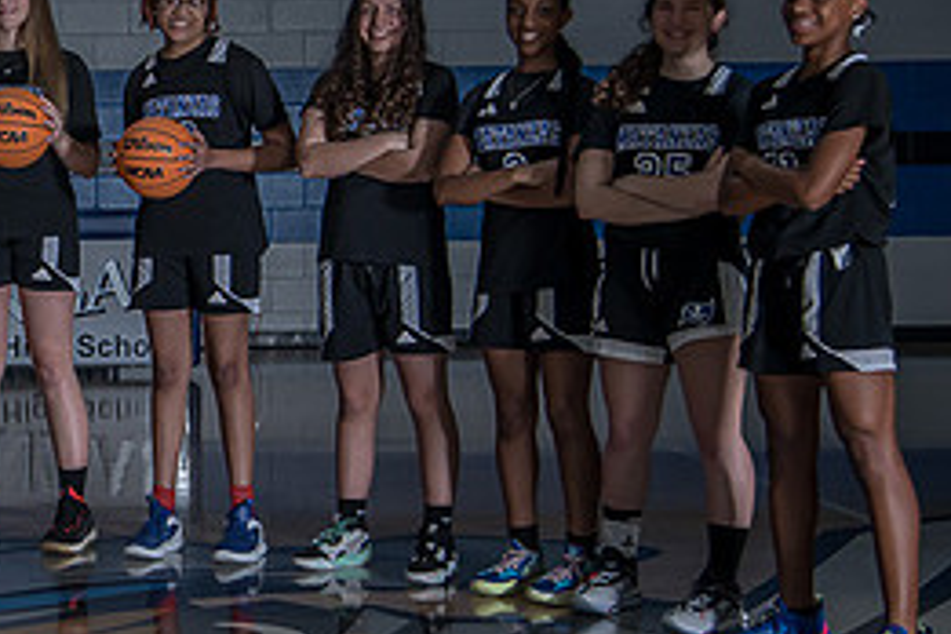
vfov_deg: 13.0
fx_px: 2774
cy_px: 235
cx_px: -111
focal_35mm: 105
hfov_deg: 18.7
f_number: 4
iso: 640
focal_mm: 44
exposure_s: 1/200
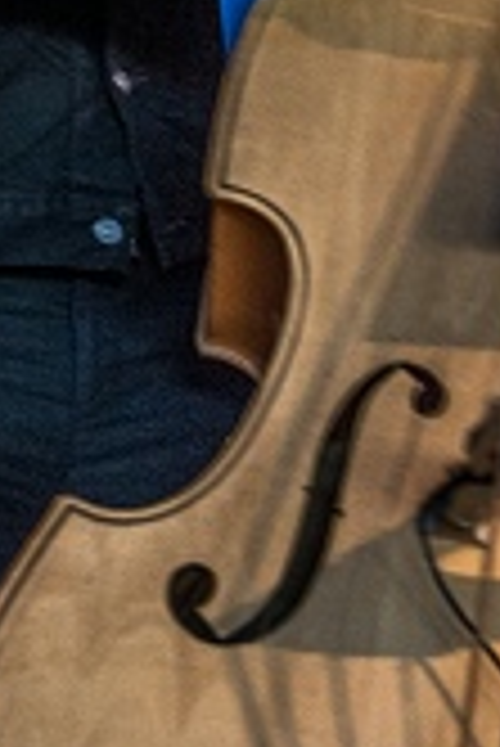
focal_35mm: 165
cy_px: -58
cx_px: 16
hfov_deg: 8.3
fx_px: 3430
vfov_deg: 12.3
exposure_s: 1/125
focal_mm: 38
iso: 800
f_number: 2.8
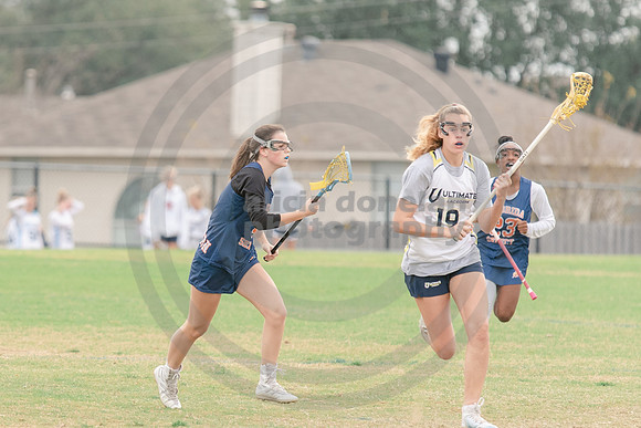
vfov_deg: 2.7
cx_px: 155
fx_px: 9126
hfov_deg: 4.0
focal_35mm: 512
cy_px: 300
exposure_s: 1/1250
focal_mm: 200
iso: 450
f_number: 2.8
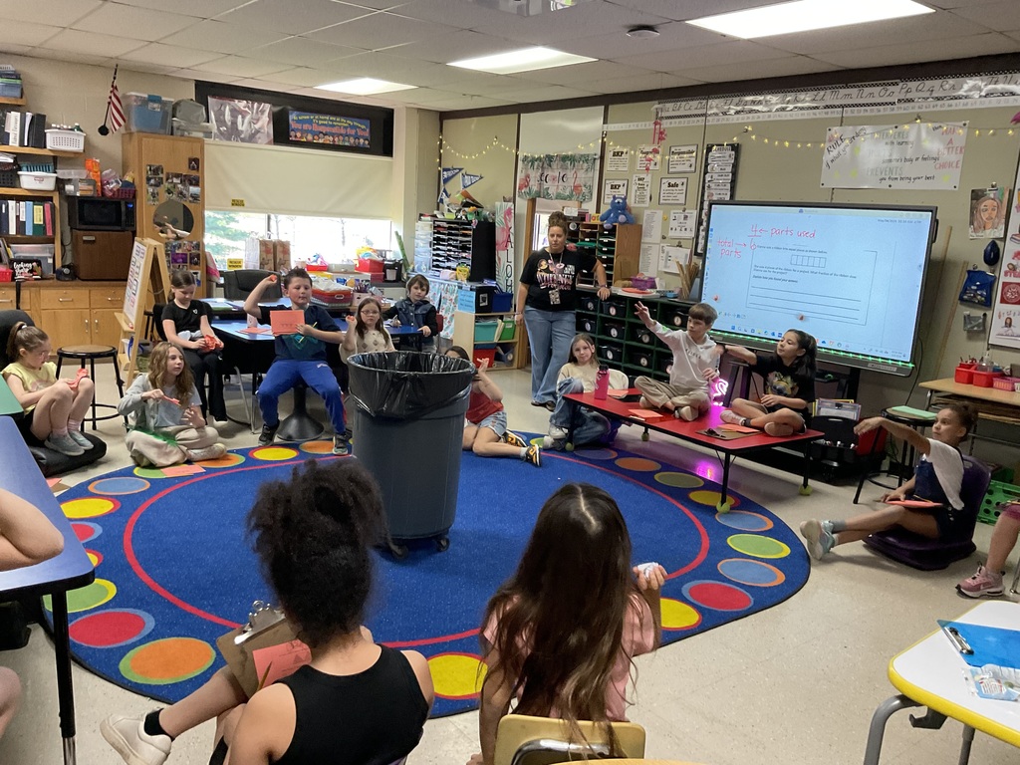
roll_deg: -3.6
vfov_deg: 48.2
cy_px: 382
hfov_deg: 61.7
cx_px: 510
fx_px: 855
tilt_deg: -11.7
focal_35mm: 29
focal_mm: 3
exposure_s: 1/60
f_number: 1.8
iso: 200
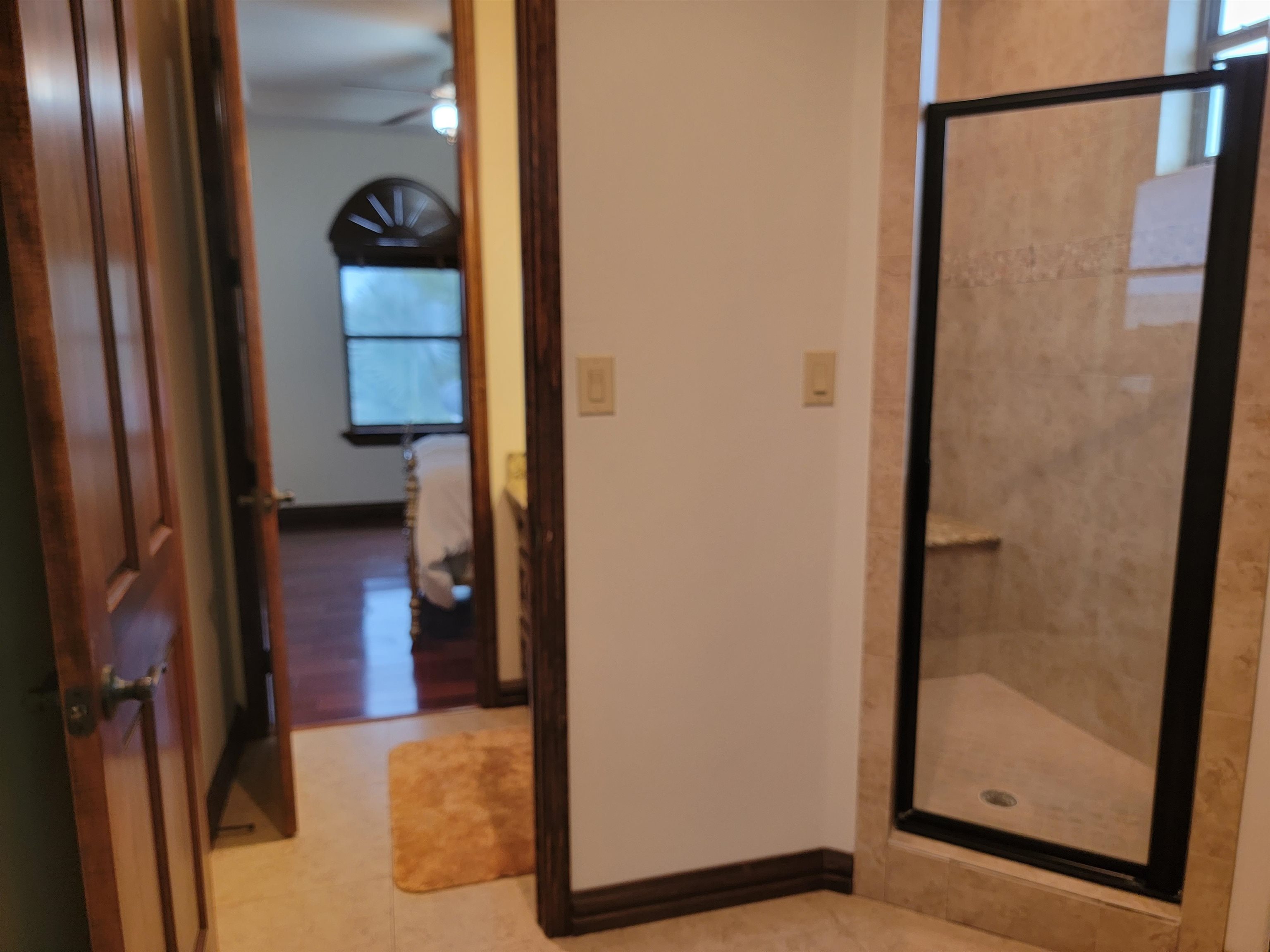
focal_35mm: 24
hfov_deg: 71.6
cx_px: 635
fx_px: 881
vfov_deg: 56.8
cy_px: 476
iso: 250
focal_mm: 6.7
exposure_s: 1/40
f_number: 1.8
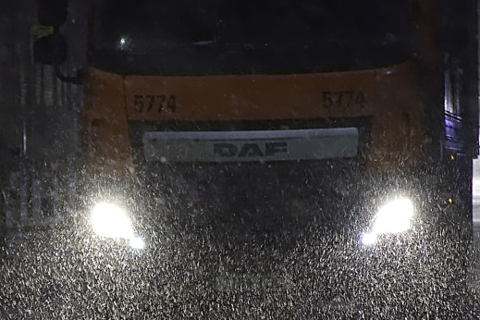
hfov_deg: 4.5
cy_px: 209
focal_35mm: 462
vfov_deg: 3.0
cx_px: 196
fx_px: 6160
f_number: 5.6
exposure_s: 1/100
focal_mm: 100
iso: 800
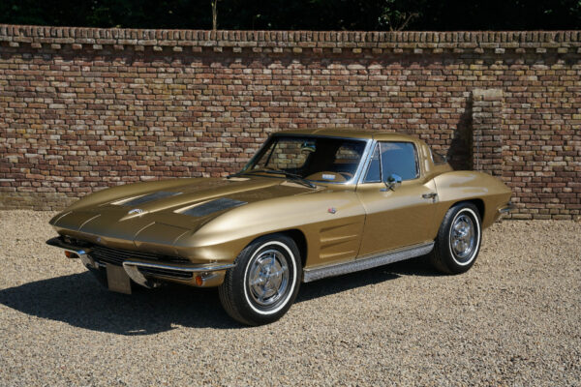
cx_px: 290
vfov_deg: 23.9
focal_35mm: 57
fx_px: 915
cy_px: 194
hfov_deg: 35.2
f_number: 5.6
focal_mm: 56.7
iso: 100
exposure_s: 1/400
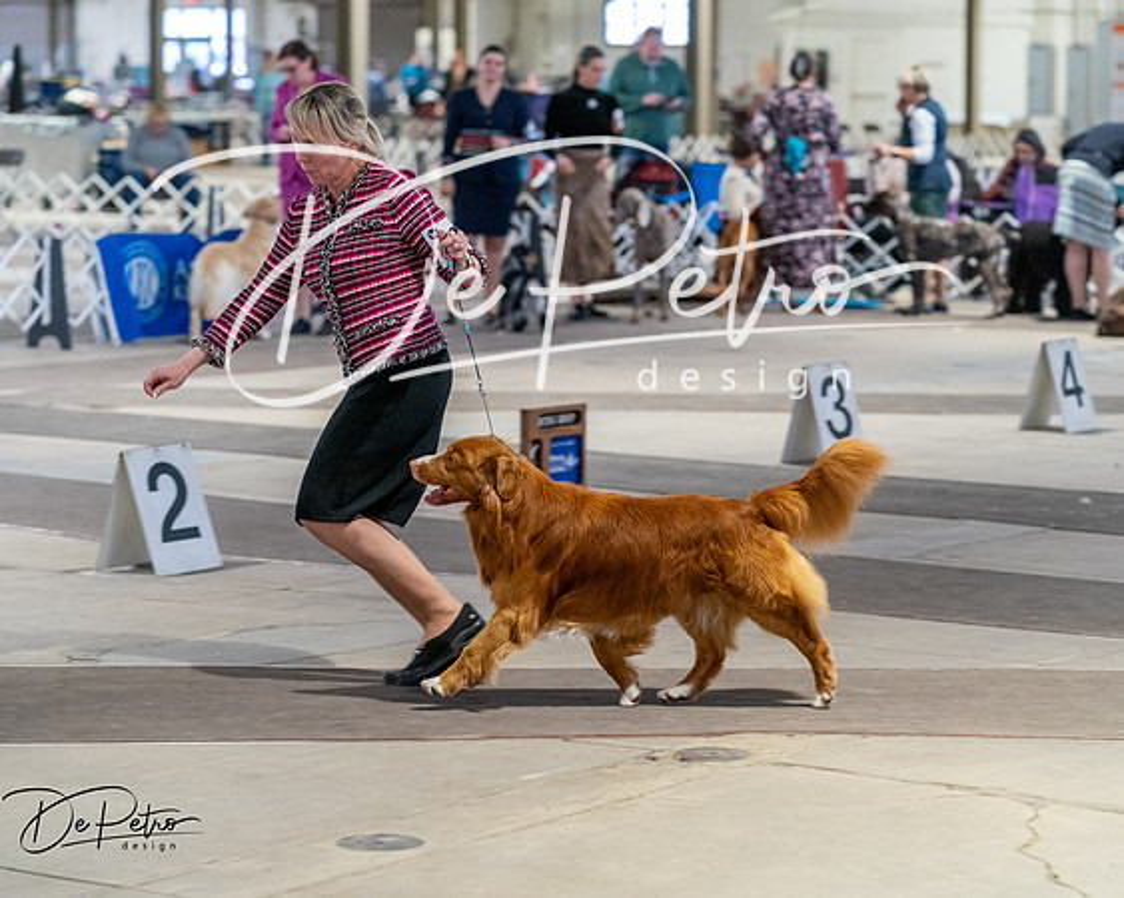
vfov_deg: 13.3
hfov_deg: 16.6
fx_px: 3857
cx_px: 562
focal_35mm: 116
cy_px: 449
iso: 6400
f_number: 3.5
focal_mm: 103
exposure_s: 1/250
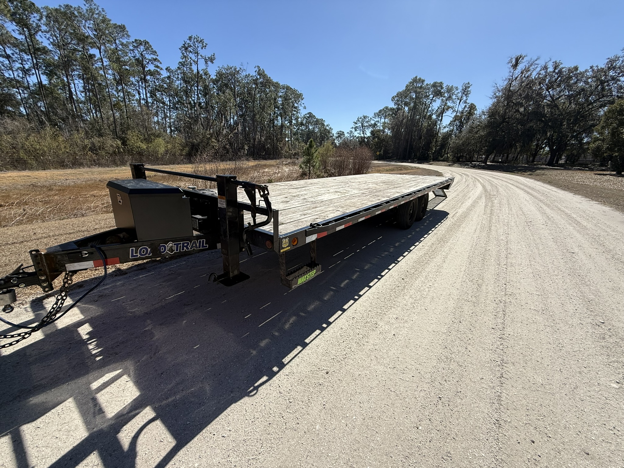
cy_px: 234
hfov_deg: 102.1
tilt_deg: -18.0
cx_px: 312
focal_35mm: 14
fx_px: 252
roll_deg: -2.0
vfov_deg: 85.7
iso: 50
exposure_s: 1/2410
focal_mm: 2.22
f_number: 2.2
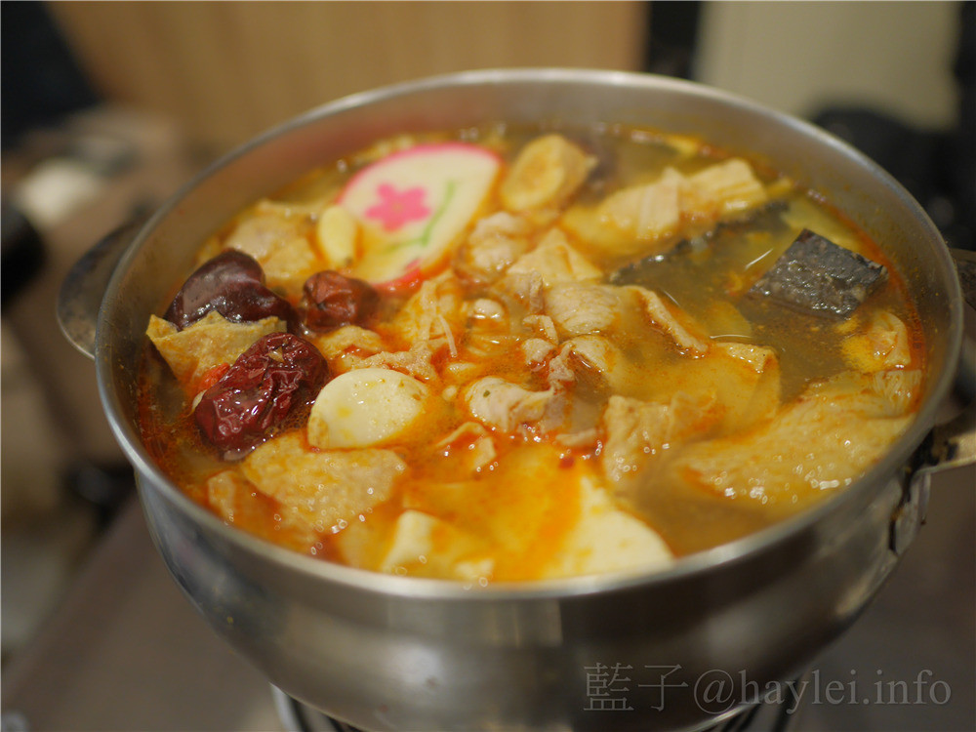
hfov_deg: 60.0
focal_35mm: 30
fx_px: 846
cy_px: 366
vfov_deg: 46.8
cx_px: 488
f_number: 1.7
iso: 400
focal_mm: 15
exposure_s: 1/60
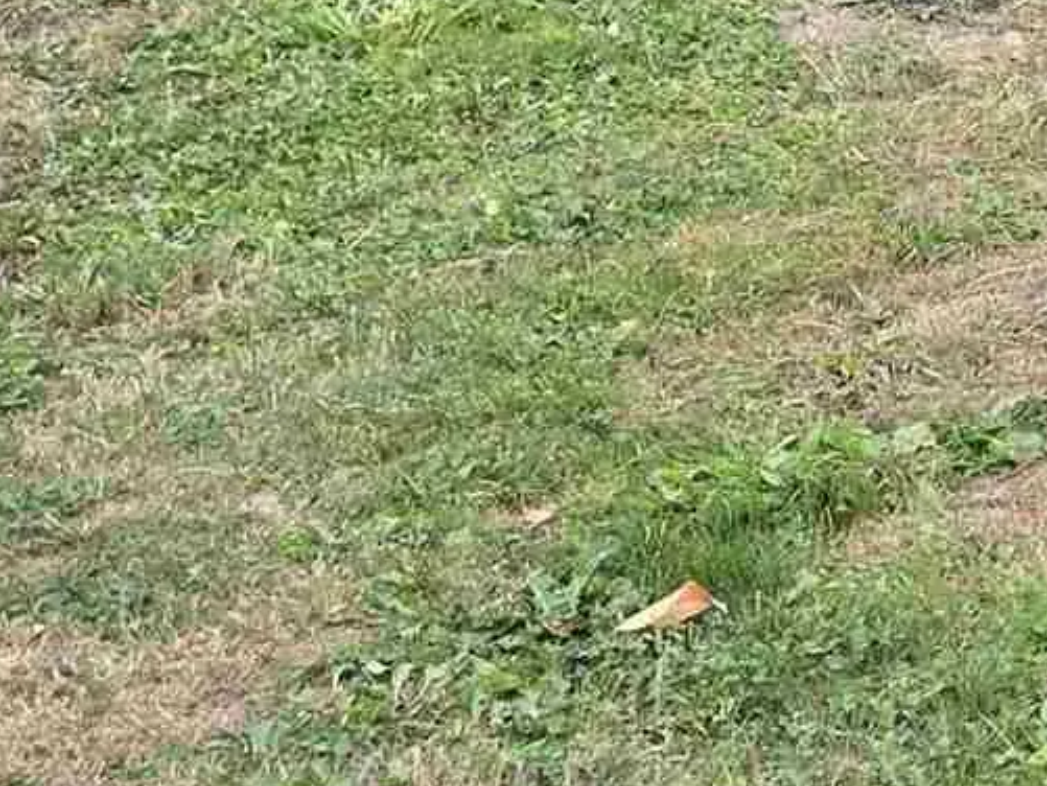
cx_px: 2418
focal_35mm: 141
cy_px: -727
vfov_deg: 9.9
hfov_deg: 11.7
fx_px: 4266
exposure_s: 1/180
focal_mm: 5.4
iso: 80
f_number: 1.8
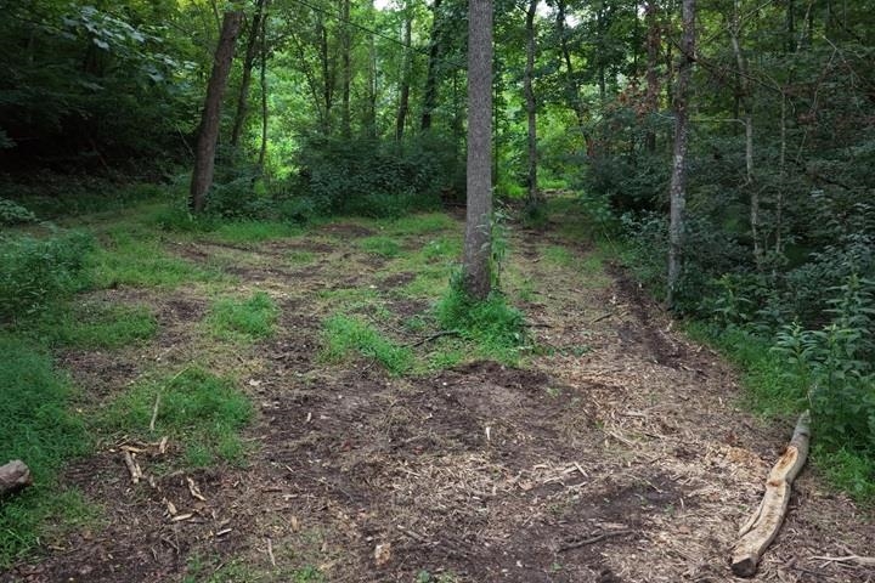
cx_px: 438
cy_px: 292
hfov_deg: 65.5
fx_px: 681
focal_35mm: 28
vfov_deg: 46.4
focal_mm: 14.45
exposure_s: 1/80
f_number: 2
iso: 2000
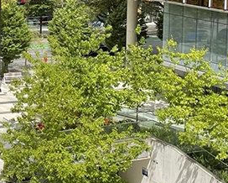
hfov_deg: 16.8
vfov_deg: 13.6
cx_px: 1
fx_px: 756
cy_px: 13
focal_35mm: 112
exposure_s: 1/3300
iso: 32
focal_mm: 4.2
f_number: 1.6
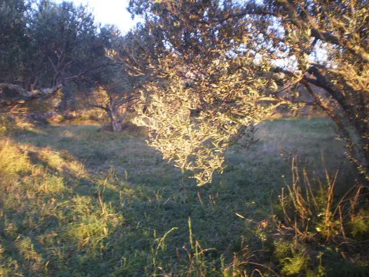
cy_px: 138
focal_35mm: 36
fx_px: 384
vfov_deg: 39.7
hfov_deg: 51.4
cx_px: 184
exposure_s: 1/40
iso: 64
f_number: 3.1
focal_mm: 6.3
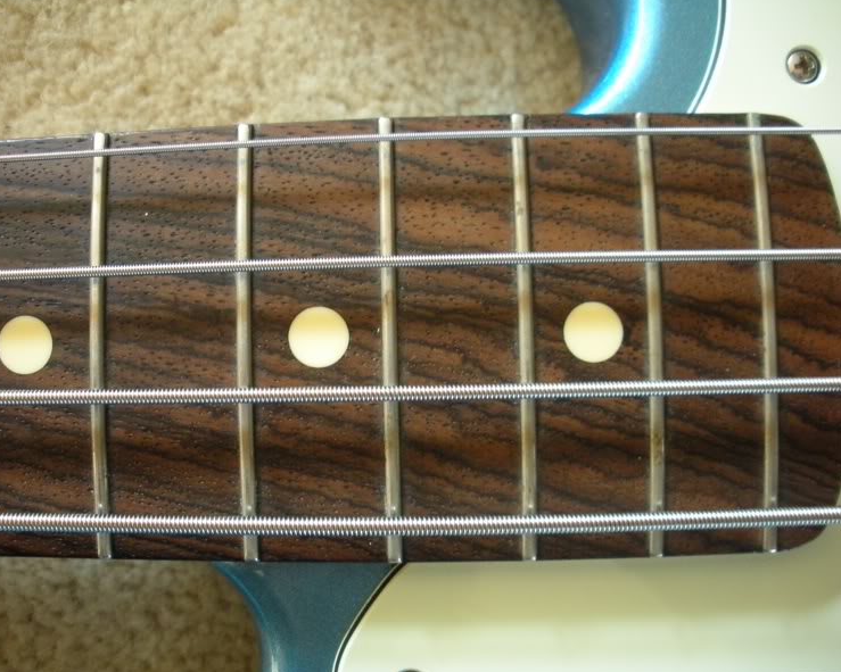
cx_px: 389
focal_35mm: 37
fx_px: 921
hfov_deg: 49.0
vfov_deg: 40.1
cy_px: 335
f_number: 3.5
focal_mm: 6.3
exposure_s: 1/27.2
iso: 400
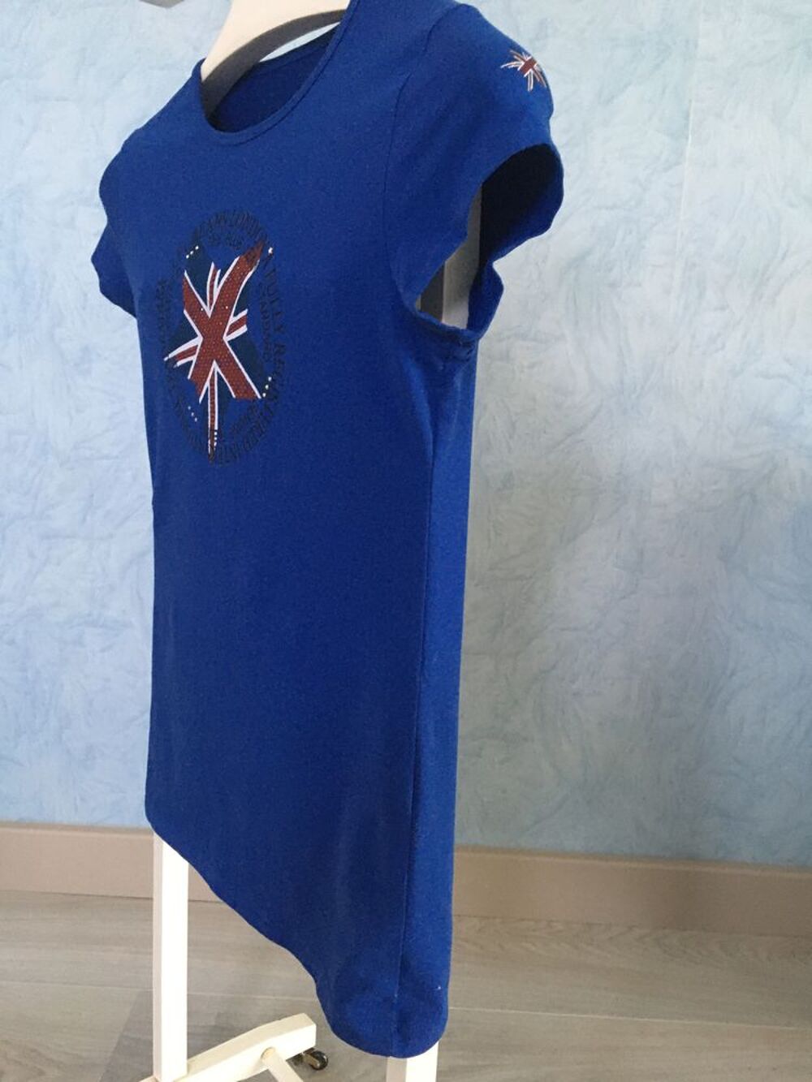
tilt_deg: -10.7
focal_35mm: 29
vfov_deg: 61.7
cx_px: 406
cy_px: 541
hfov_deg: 48.2
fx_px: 907
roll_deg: -2.4
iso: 400
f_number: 2.2
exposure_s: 1/17
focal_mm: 4.15
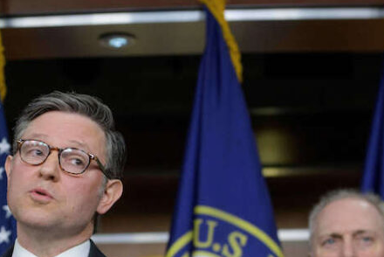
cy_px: 245
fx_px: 1985
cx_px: 27
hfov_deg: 11.0
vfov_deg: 7.4
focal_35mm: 186
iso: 2000
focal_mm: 80
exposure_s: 1/250
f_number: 3.5
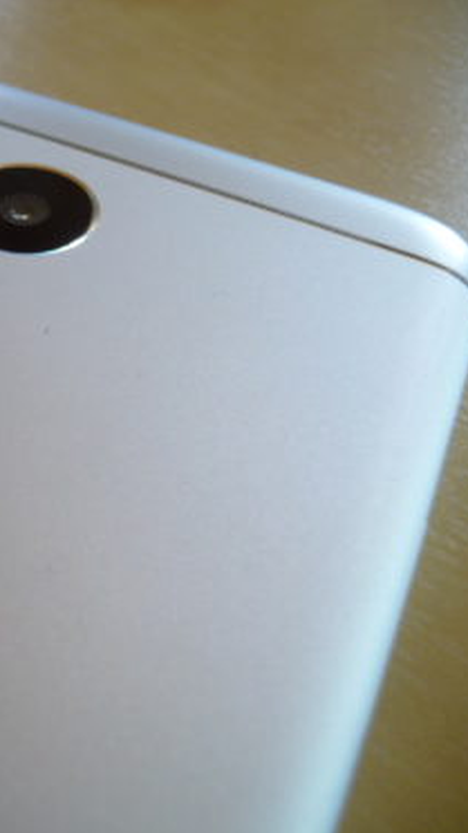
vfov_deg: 49.4
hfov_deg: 26.6
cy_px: 418
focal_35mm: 41
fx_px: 905
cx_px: -52
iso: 100
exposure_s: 1/30
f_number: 3.3
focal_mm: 4.7
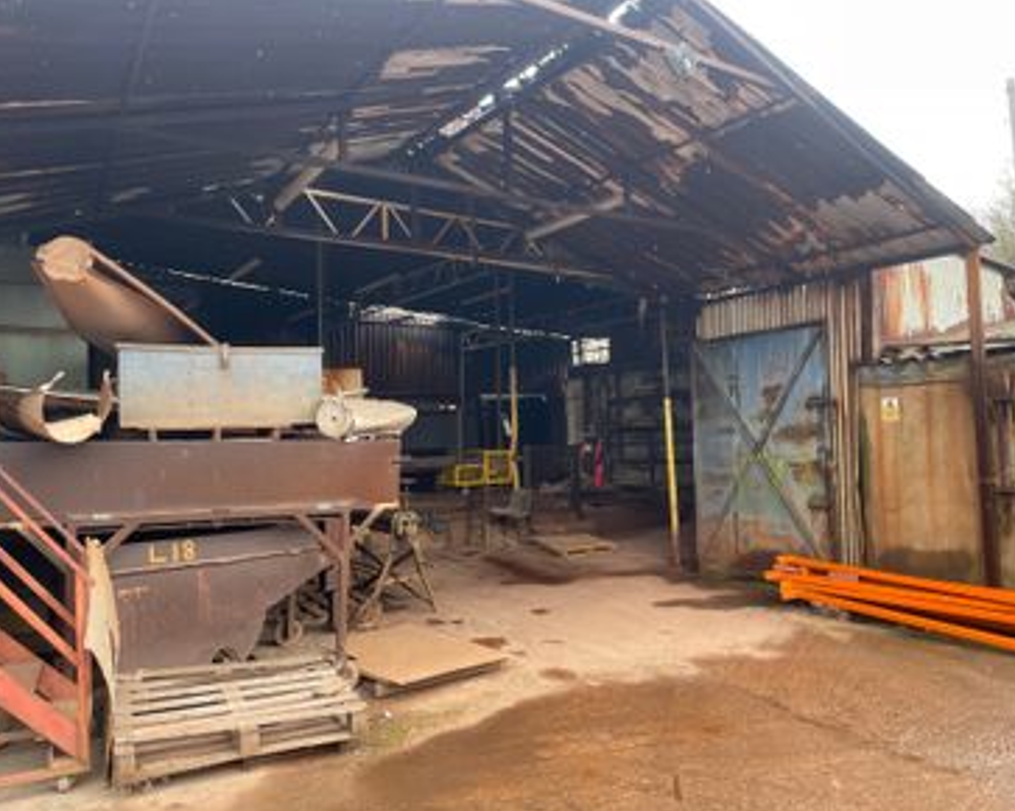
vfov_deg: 51.5
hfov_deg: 62.2
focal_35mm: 28
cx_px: 545
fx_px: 841
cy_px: 414
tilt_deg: +1.2
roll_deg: +2.2
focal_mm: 4.2
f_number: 1.6
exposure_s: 1/152
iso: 32
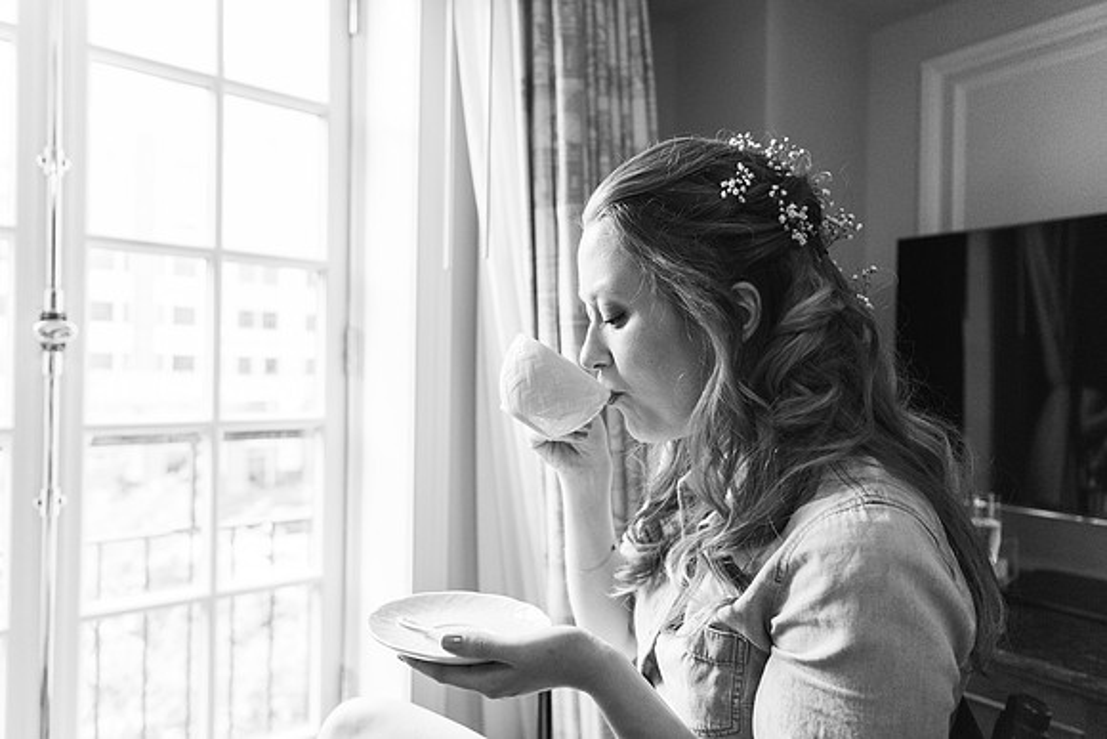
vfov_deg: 53.2
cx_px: 554
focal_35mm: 24
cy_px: 370
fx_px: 738
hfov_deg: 73.7
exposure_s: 1/640
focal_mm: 24
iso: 2000
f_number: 2.8
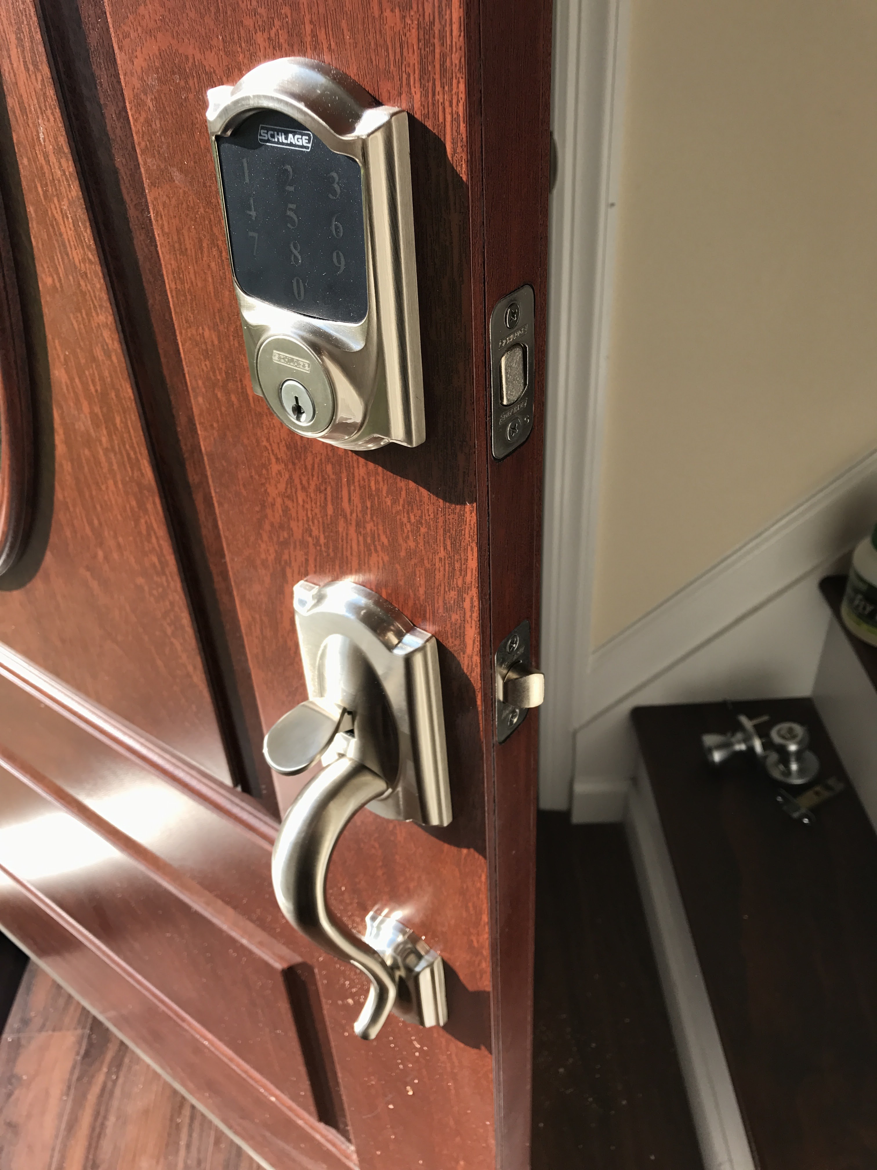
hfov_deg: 49.7
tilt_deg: -36.8
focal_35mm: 28
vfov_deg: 63.4
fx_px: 946
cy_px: 585
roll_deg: +4.4
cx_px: 438
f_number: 1.8
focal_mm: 3.99
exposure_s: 1/580
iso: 20
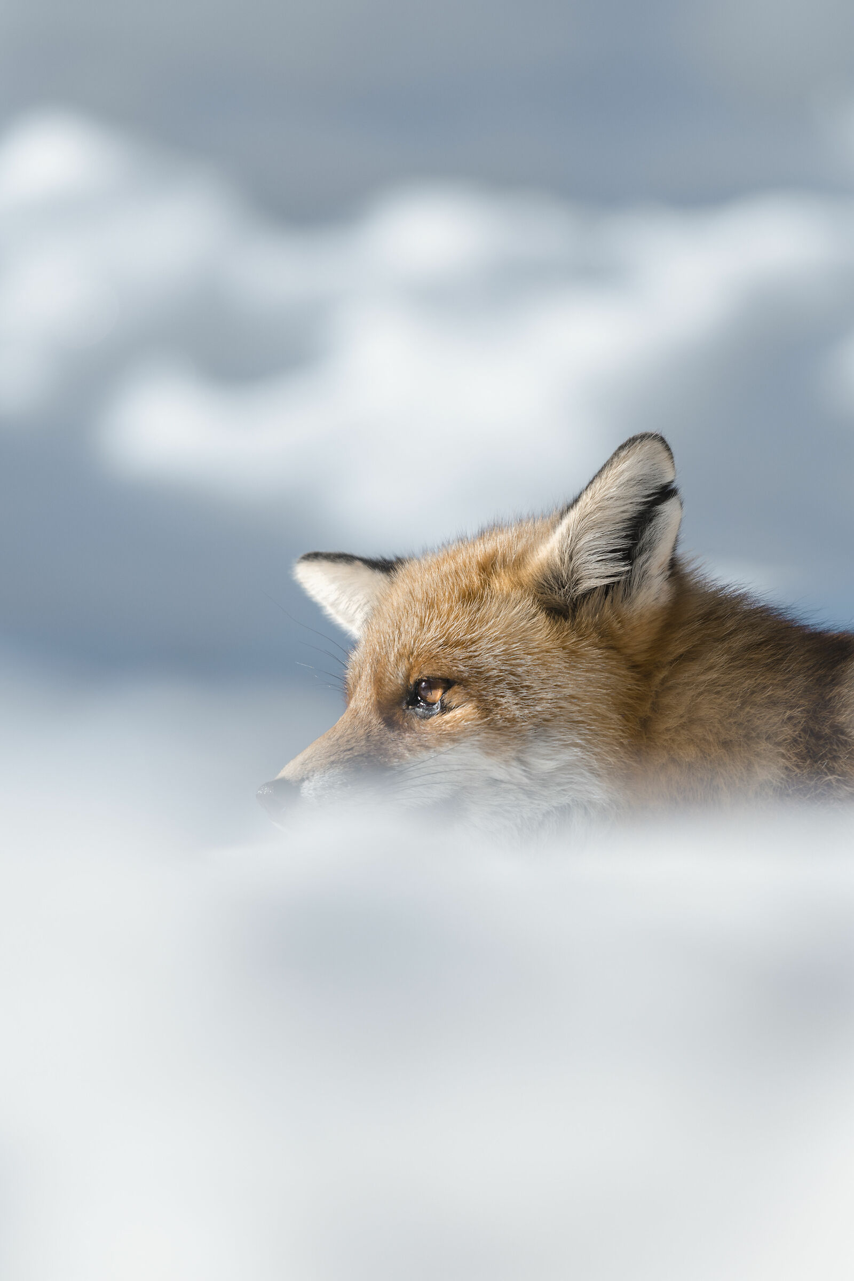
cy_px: 640
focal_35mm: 750
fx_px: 26685
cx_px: 427
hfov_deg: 1.8
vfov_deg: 2.7
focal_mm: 500
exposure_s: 1/1250
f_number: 4
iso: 100
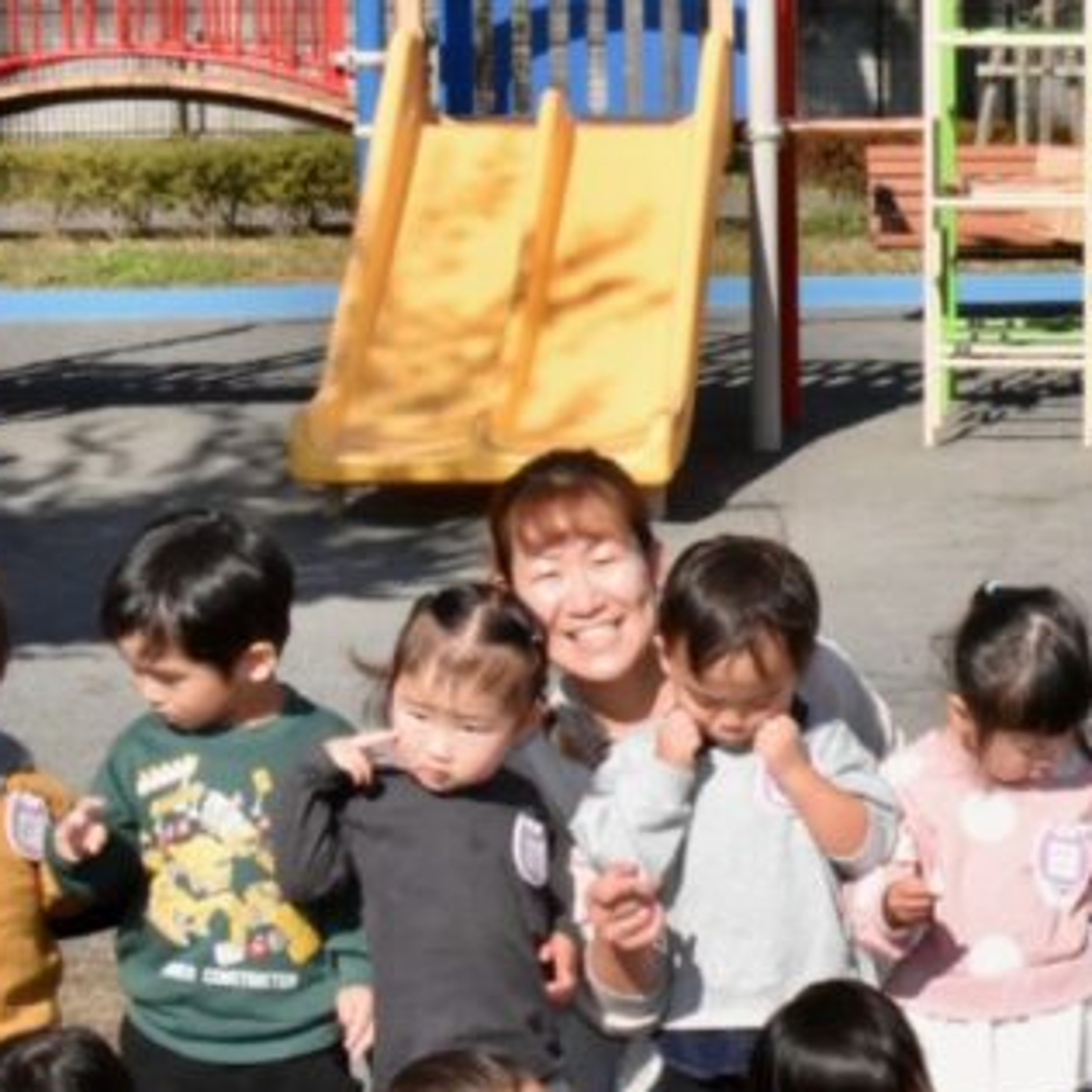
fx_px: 4426
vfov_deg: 14.1
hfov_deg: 13.7
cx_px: 1279
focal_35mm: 124
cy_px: 489
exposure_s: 1/1000
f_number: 29
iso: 6400
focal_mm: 45
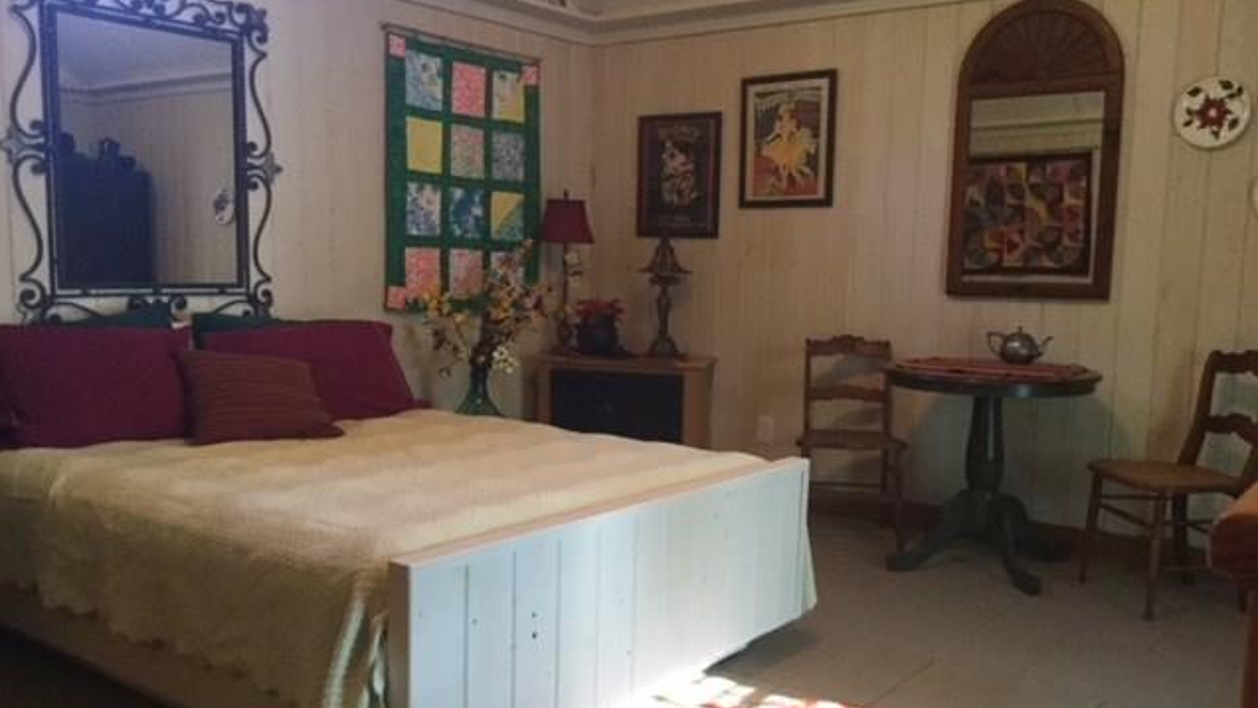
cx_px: 627
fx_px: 1134
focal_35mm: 34
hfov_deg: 58.0
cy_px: 398
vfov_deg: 34.6
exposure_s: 1/24
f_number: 2.4
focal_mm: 3.3
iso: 200
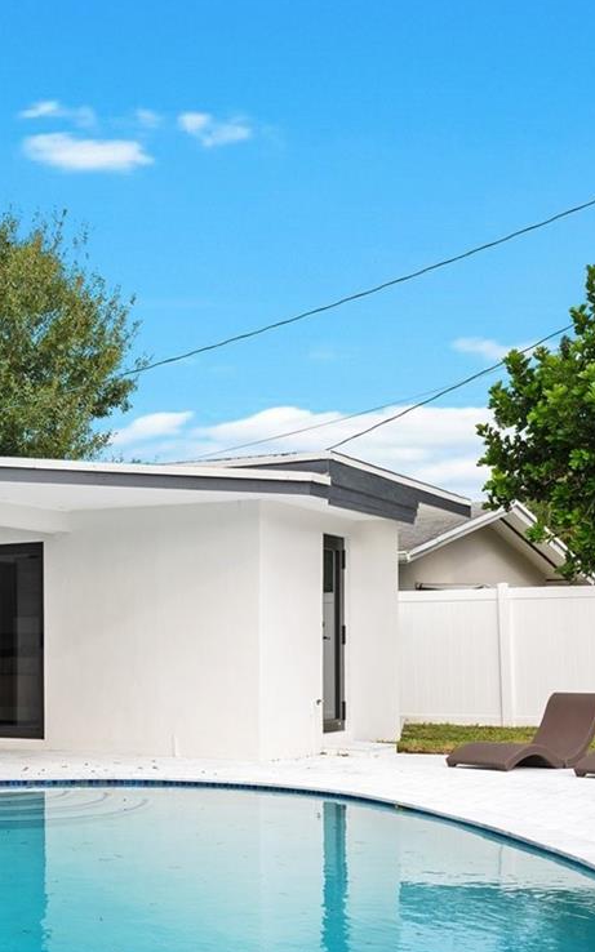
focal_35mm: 53
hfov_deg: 22.7
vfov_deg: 37.9
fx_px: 1376
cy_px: 619
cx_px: -93
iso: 200
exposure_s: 1/320
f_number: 8
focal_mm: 24
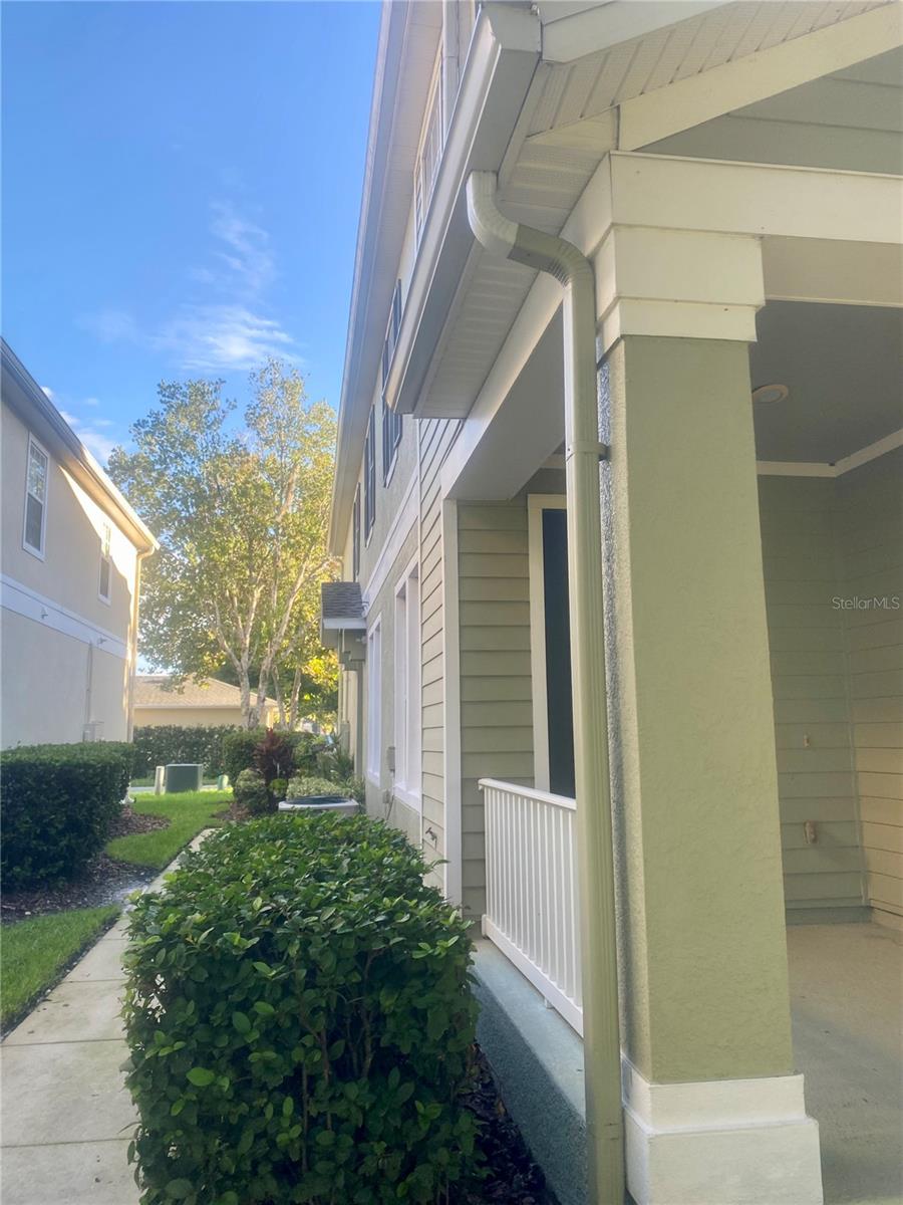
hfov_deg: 53.1
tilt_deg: +9.5
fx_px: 904
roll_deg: +0.5
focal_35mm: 26
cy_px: 602
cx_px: 452
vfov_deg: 67.3
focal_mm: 4.25
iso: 32
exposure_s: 1/187
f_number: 1.8
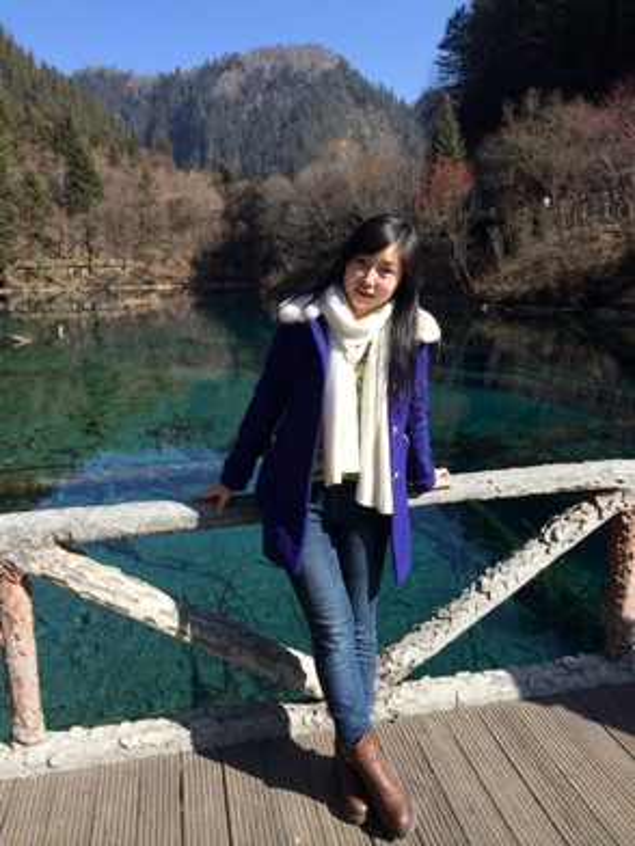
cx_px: 318
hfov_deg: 46.8
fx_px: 734
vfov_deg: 60.0
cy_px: 423
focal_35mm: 30
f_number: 2.2
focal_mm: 4.12
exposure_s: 1/1172
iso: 32
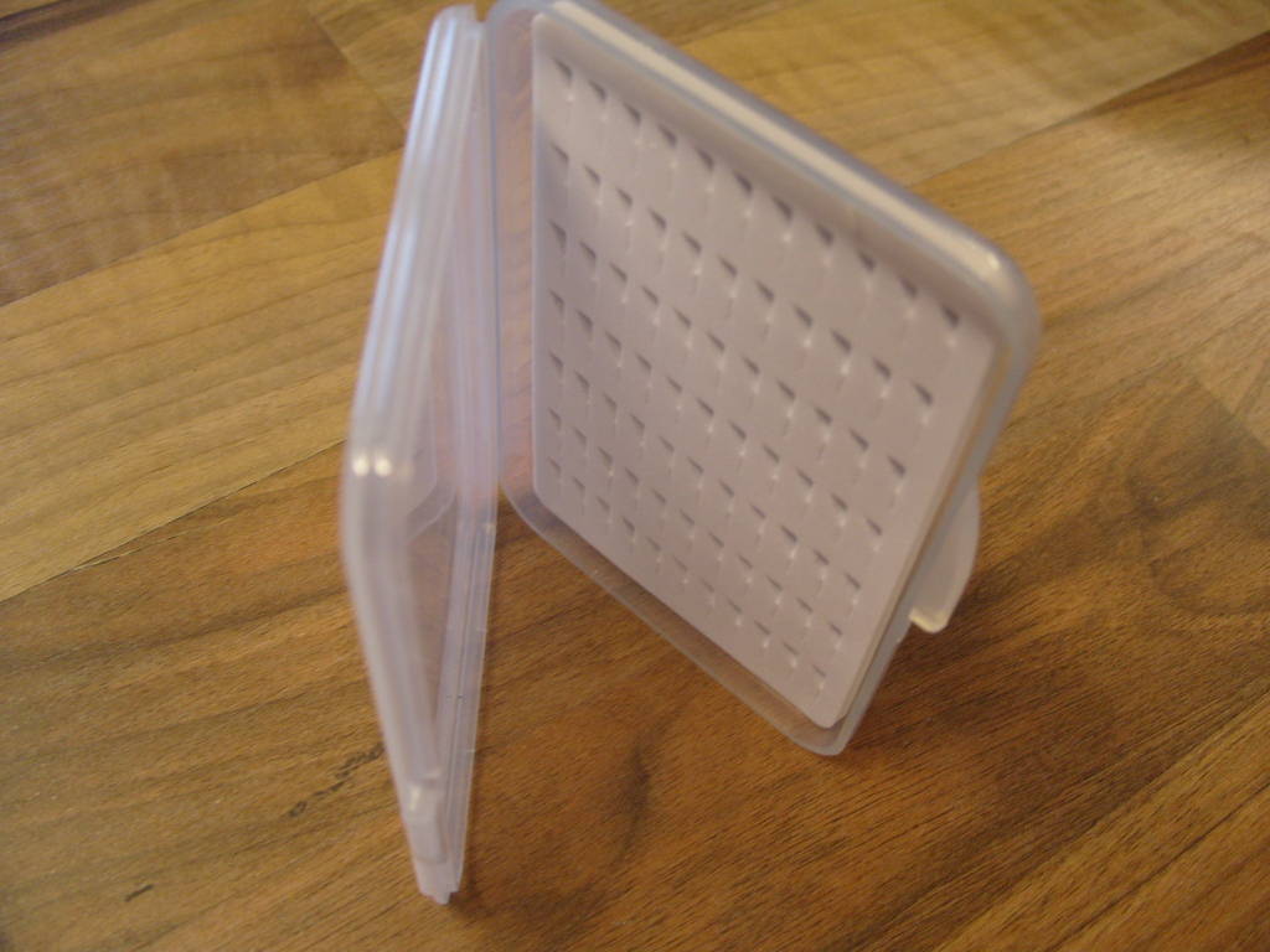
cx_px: 635
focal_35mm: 35
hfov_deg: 52.6
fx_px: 1284
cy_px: 476
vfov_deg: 40.7
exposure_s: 1/45
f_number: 2.8
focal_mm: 7.8
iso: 160
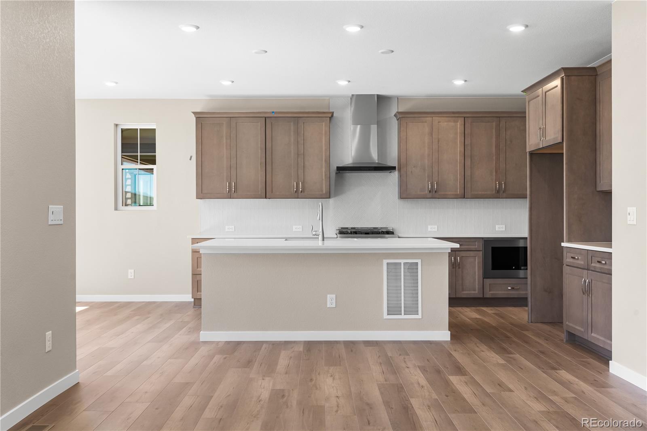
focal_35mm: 35
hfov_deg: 54.4
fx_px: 629
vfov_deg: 37.8
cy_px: 216
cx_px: 324
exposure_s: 1/8
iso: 160
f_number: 8
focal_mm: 35
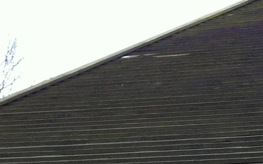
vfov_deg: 8.5
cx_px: 325
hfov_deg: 13.4
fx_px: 1082
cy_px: 234
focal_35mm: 151
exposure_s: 1/120
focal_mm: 3.85
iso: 125
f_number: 2.8
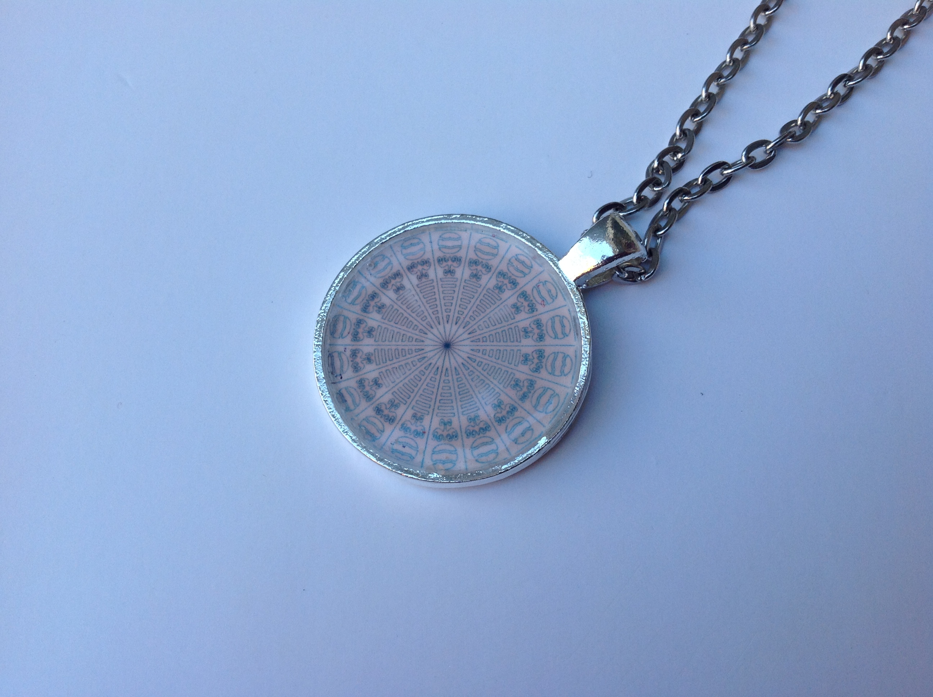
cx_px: 466
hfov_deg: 52.7
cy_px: 348
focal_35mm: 35
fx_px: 942
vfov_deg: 40.6
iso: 50
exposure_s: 1/123
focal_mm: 4.28
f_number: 2.4
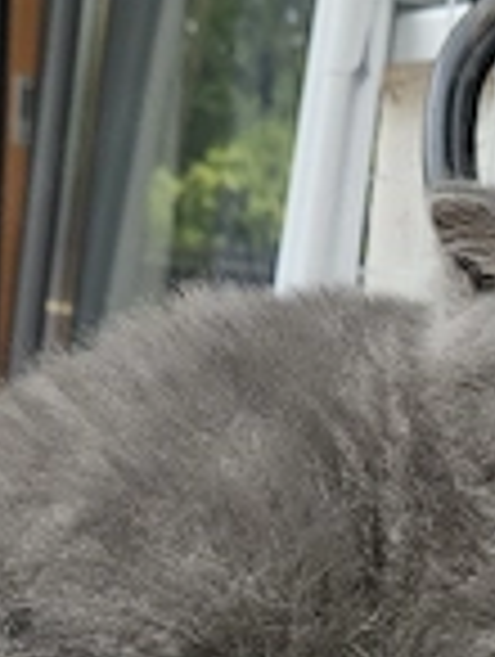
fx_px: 1198
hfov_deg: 22.0
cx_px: 549
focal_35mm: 63
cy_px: 526
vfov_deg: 29.9
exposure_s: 1/357
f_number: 1.8
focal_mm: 5.4
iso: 25
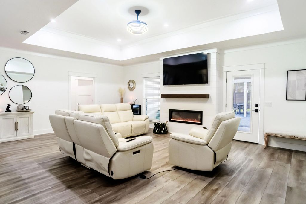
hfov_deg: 84.0
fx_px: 170
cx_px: 153
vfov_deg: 61.9
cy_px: 102
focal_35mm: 20
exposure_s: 1/2500
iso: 6400
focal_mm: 20
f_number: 4
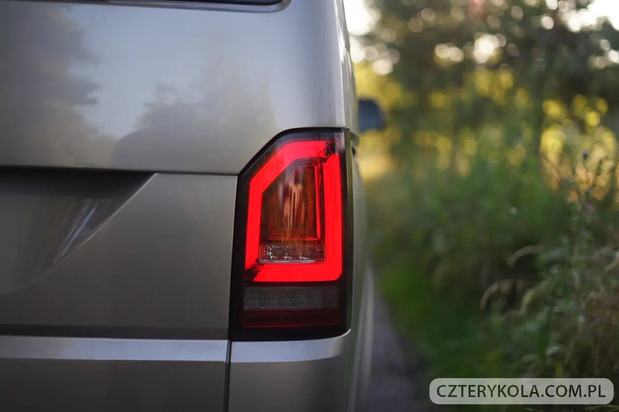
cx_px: 310
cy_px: 206
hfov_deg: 39.6
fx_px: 860
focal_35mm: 50
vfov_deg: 27.0
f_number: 1.8
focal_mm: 50
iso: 100
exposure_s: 1/125
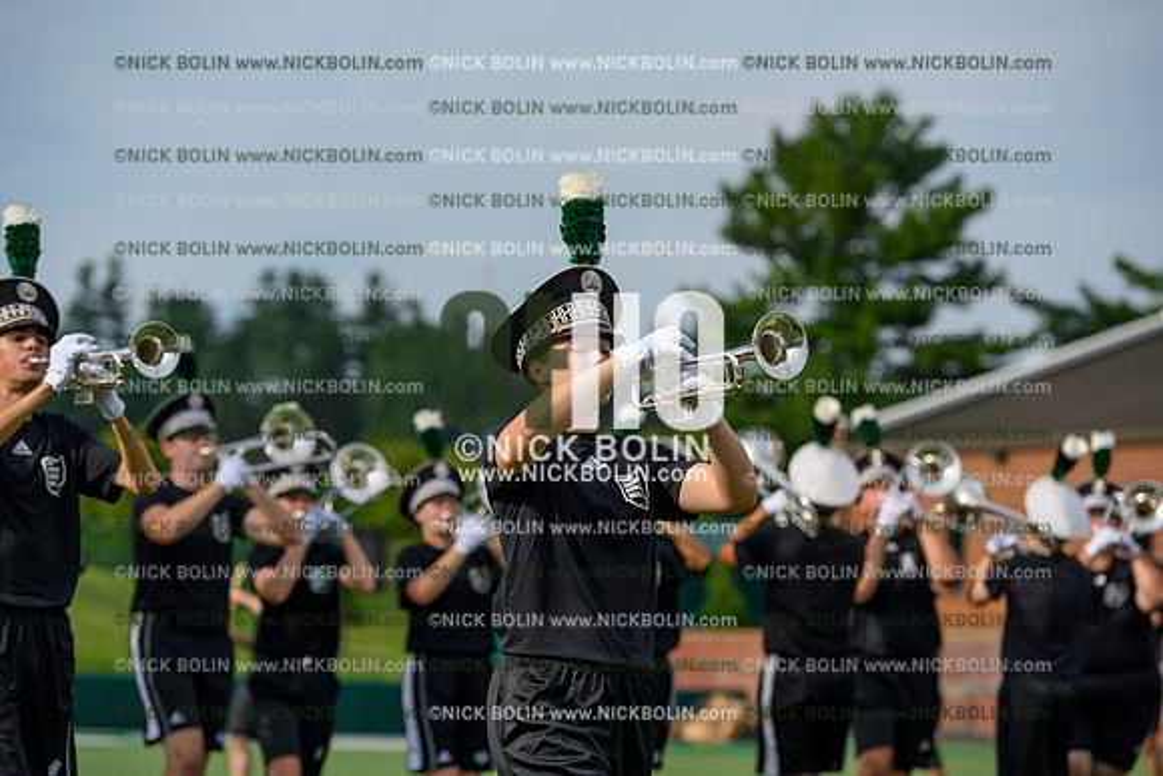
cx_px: 582
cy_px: 388
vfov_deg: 10.2
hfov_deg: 15.2
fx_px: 4362
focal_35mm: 135
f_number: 4
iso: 100
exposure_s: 1/1600
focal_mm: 135
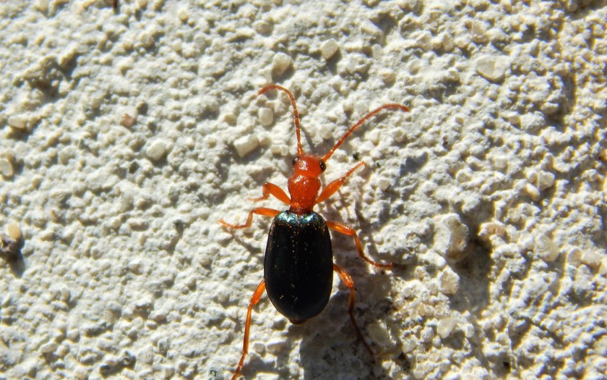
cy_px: 224
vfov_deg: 6.7
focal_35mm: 196
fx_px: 3242
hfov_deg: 10.7
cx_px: 305
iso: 125
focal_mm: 32.8
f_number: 5.3
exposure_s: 1/1250
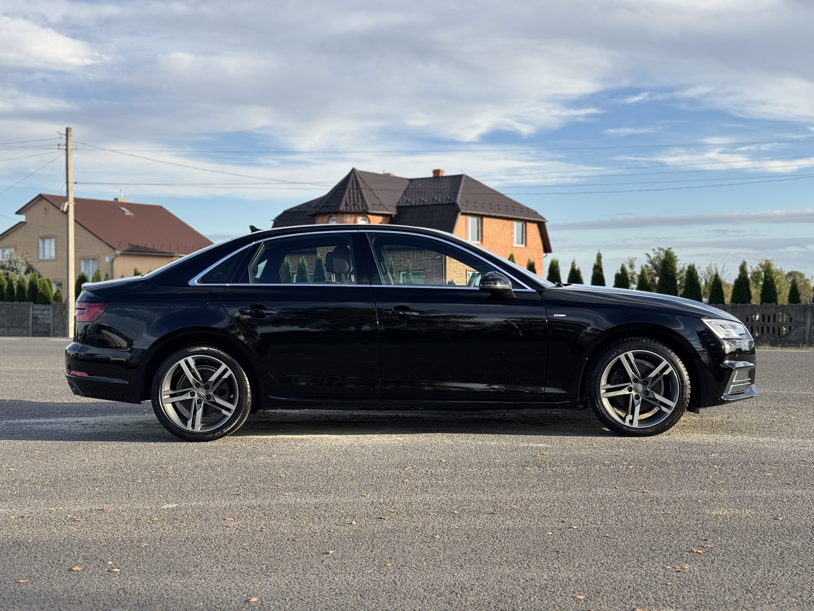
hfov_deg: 39.7
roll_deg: -0.3
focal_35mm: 48
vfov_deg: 30.3
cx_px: 407
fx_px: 1129
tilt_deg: -0.7
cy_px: 306
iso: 64
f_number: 1.78
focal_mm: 6.76
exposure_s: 1/1263
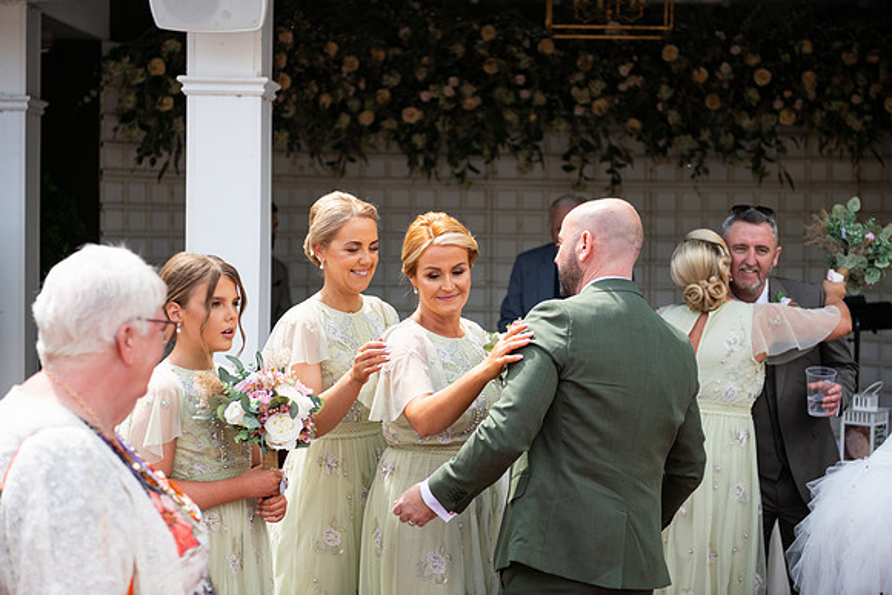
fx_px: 1735
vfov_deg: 19.5
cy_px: 298
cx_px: 446
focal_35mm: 70
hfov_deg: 28.8
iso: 160
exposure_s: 1/800
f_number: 3.5
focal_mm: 70
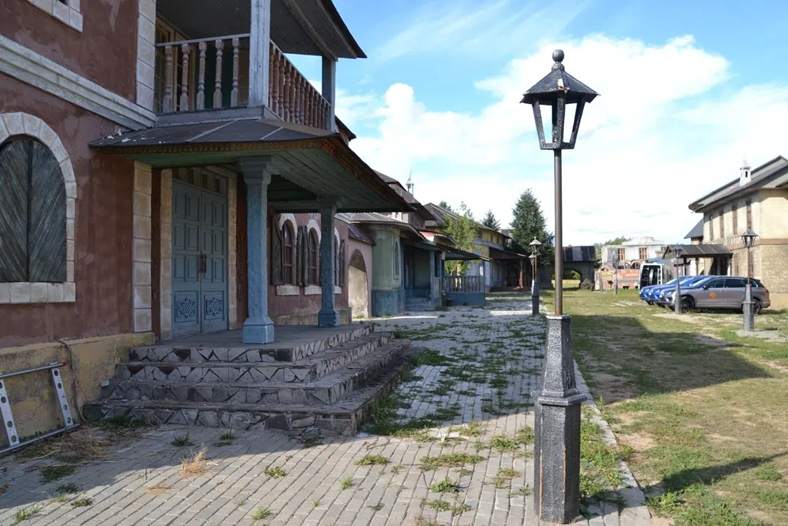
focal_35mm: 27
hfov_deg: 67.4
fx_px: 591
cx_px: 394
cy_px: 263
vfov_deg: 47.9
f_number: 8
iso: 200
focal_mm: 18
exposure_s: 1/250
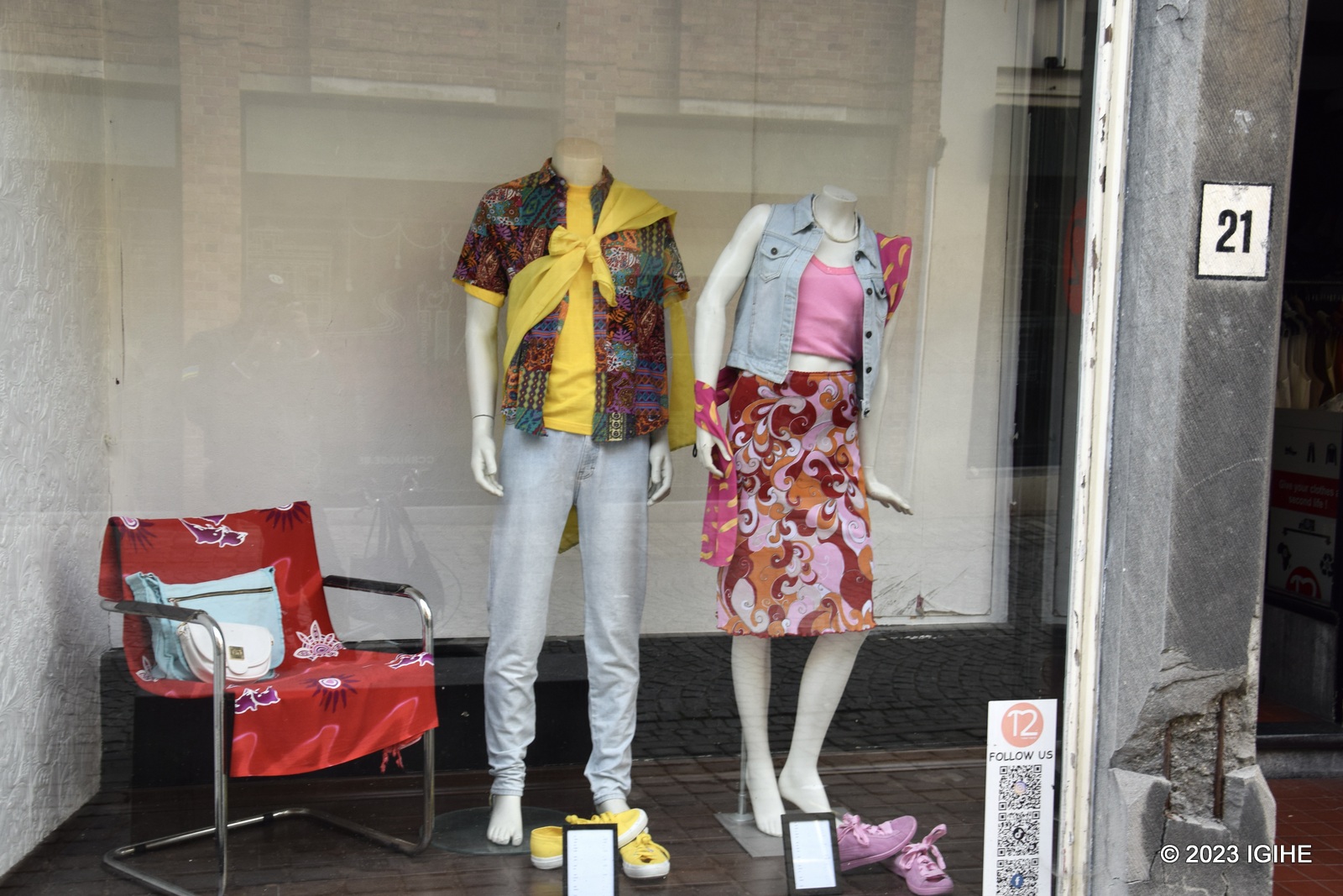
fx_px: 1679
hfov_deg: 43.6
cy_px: 448
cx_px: 672
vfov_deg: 29.9
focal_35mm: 45
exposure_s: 1/100
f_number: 5
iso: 400
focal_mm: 30
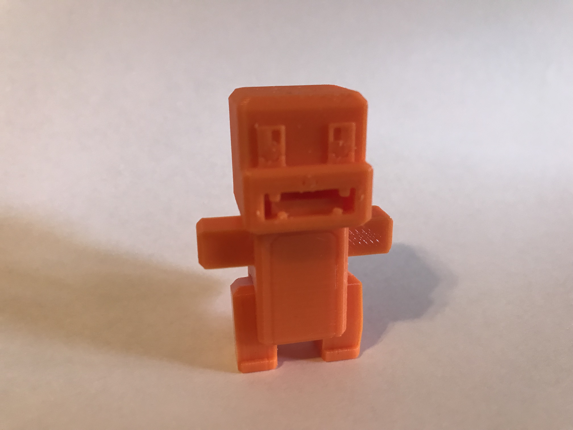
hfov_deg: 63.4
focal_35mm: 28
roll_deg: +1.2
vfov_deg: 49.7
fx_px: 463
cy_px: 215
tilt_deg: -20.1
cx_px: 286
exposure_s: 1/15
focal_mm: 3.99
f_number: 1.8
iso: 40
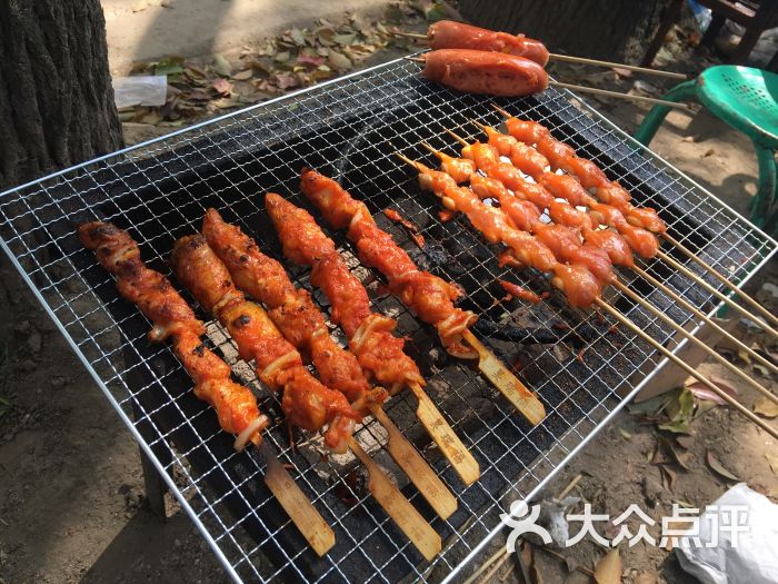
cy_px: 292
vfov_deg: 48.2
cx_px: 389
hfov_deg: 61.7
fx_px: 652
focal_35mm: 29
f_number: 2.2
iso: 25
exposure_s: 1/218
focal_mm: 4.15
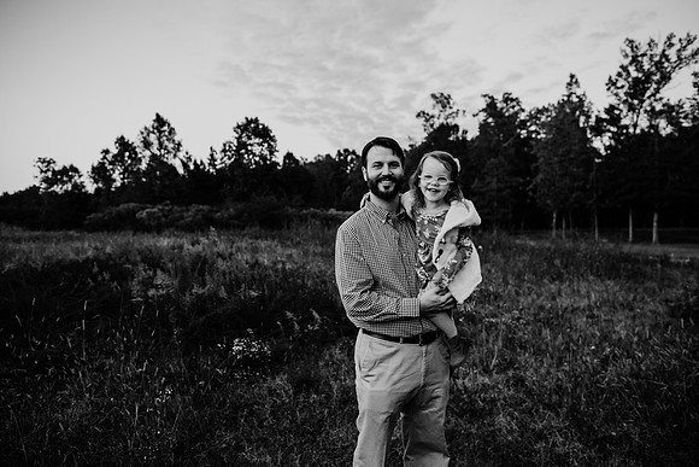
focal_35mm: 24
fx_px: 466
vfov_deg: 53.2
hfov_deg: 73.7
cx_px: 350
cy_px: 234
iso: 640
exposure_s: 1/320
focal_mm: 24
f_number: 2.8
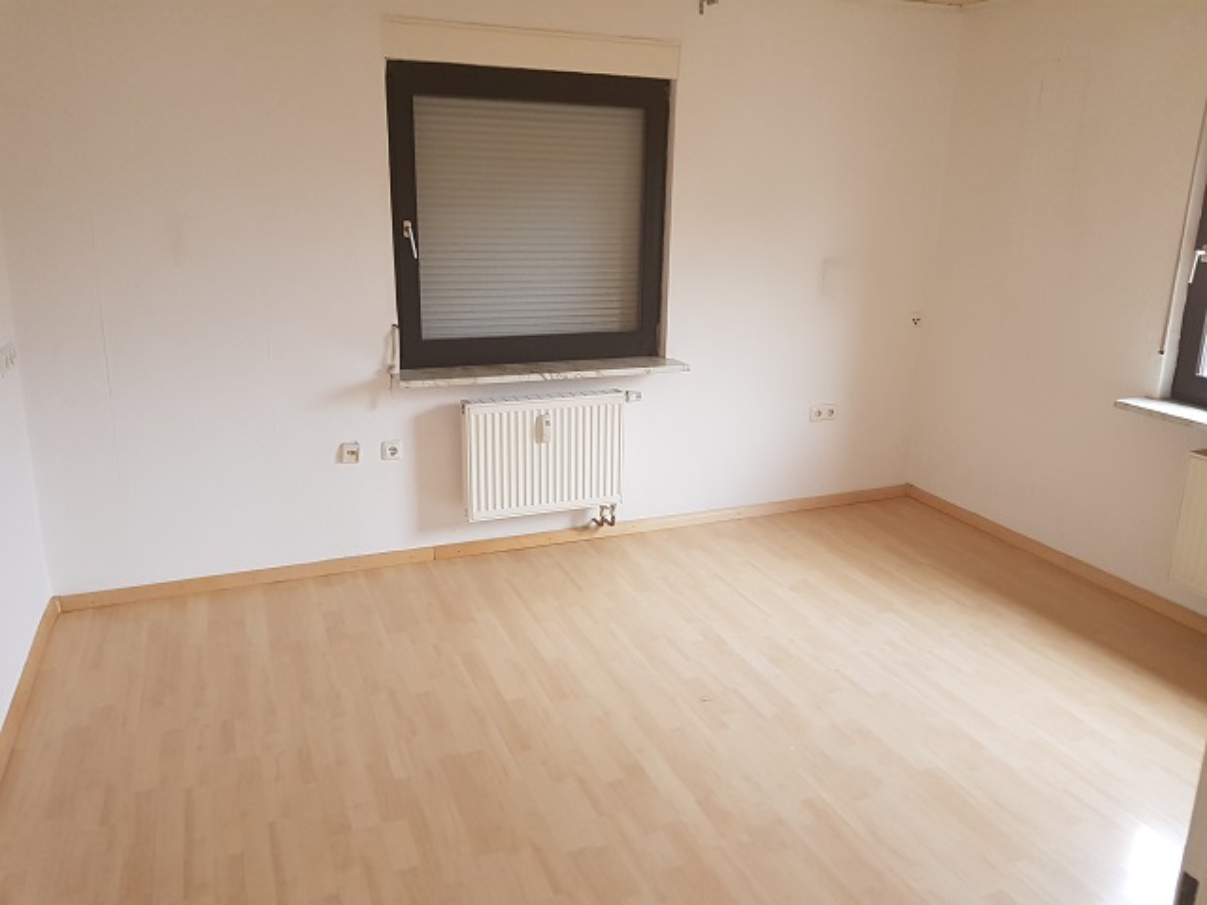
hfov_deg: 67.3
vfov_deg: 53.1
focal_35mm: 26
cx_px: 604
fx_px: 907
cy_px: 452
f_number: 1.7
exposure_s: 1/33
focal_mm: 4.2
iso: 160
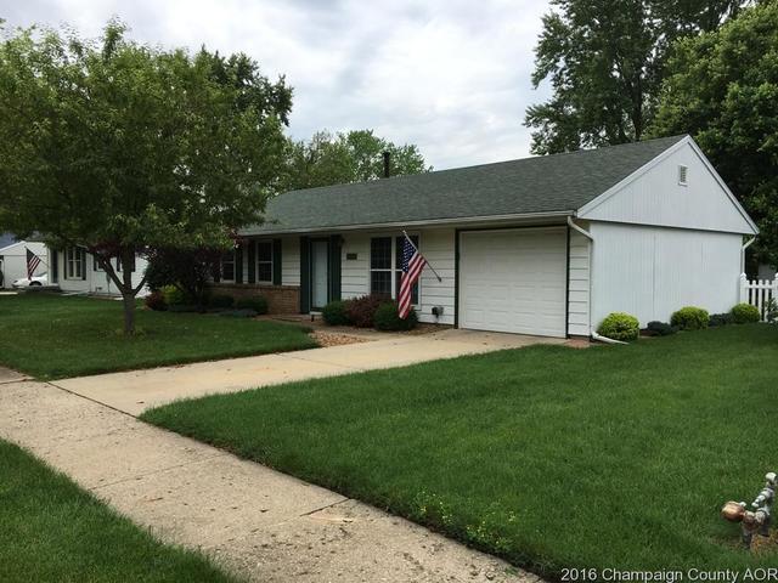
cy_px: 292
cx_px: 389
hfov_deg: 61.7
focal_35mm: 29
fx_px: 652
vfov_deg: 48.2
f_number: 2.2
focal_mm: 4.15
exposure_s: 1/1451
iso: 25
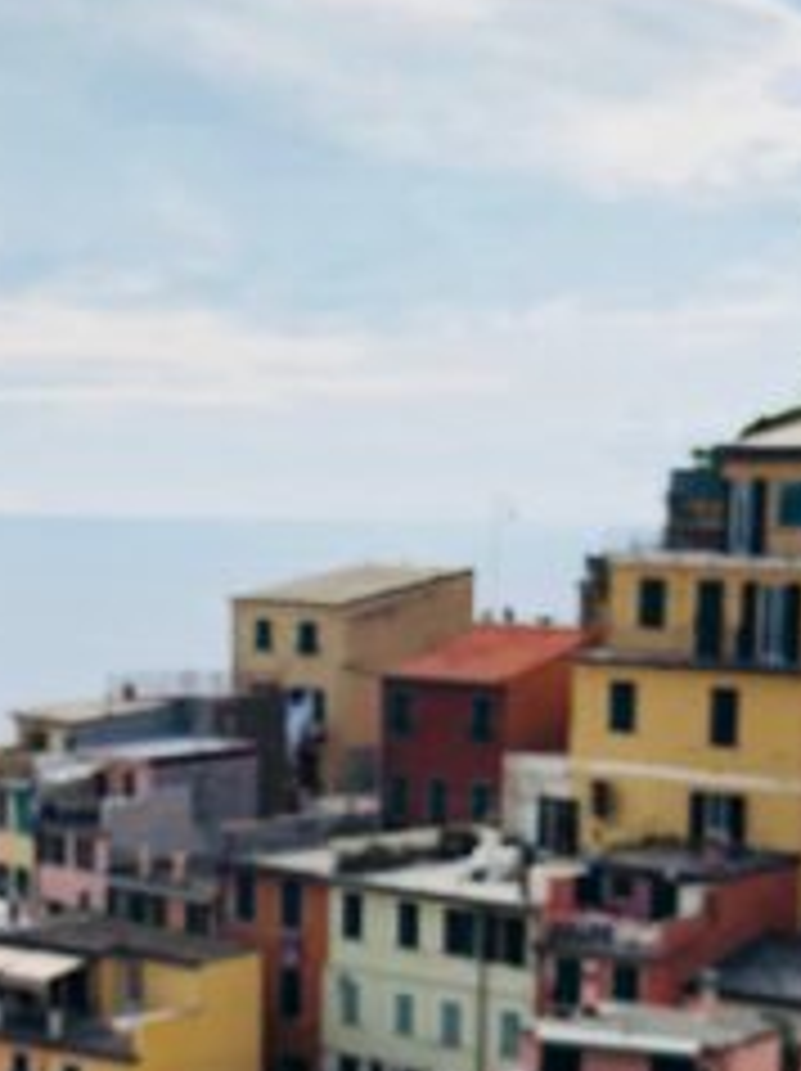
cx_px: 367
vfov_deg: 22.8
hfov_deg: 17.7
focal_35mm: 83
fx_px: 2565
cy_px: 1033
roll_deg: -0.6
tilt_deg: -9.3
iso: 20
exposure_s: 1/2404
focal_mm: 4
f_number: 1.8
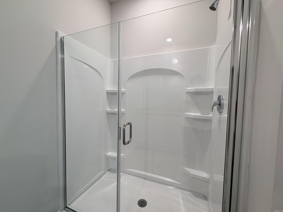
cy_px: 106
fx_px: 114
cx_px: 142
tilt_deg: -2.6
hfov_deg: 102.1
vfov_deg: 85.7
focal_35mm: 14
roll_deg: -0.9
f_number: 2.2
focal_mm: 2.22
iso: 160
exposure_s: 1/60
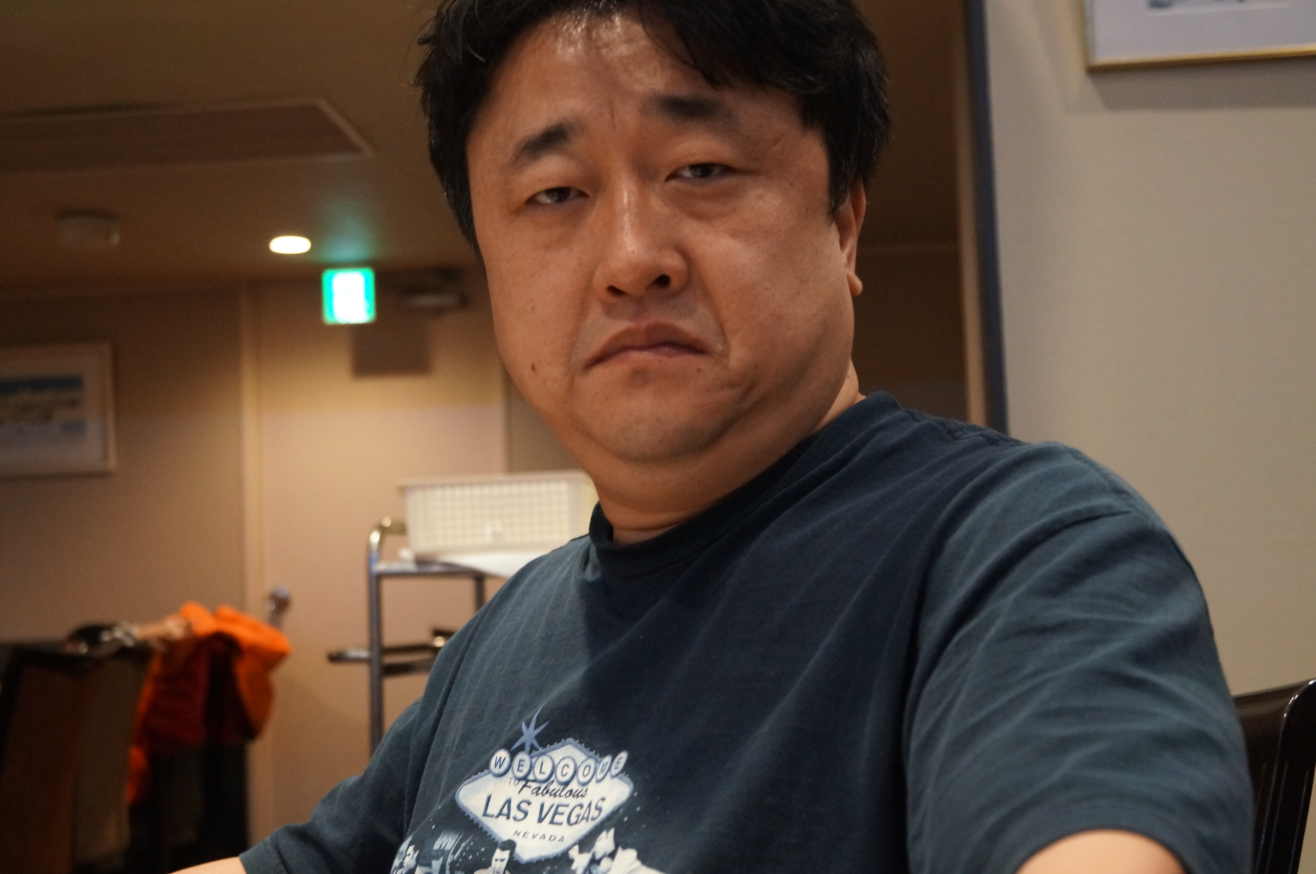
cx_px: 658
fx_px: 1917
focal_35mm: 52
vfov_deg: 25.7
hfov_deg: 37.9
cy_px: 437
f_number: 4.5
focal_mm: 35
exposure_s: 1/60
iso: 2000
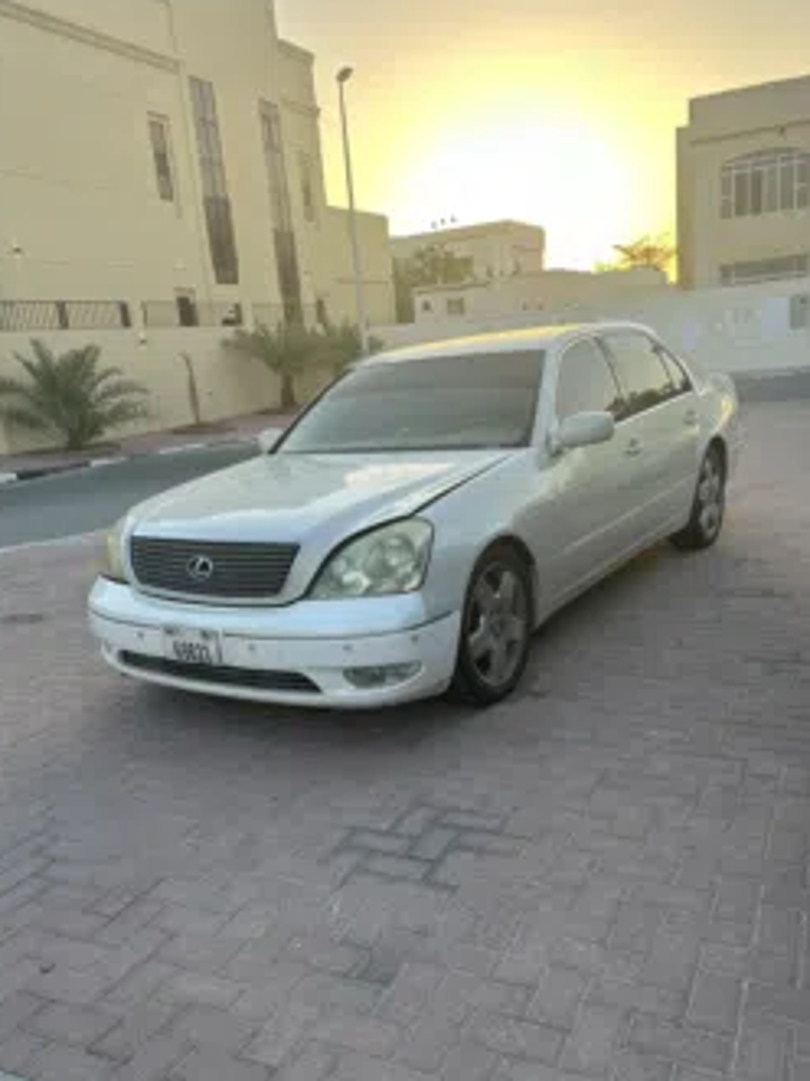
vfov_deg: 61.5
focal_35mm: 29
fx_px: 905
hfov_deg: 48.2
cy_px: 611
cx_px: 389
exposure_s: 1/729
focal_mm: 6.86
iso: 80
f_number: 1.78
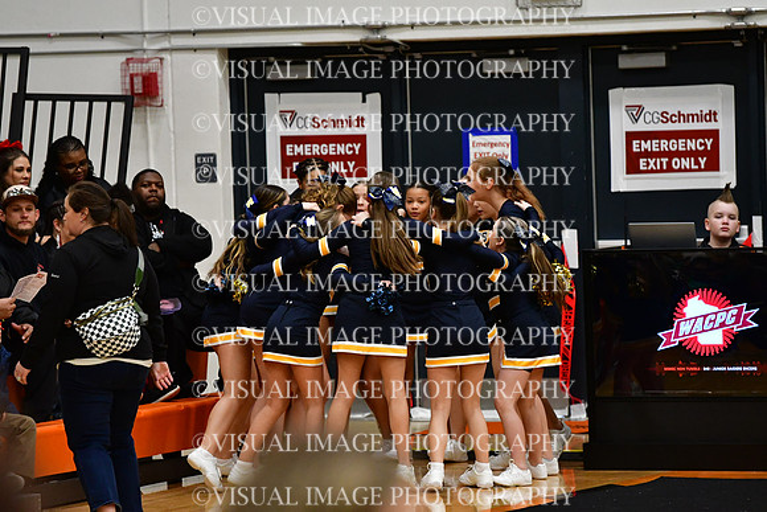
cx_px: 384
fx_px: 5434
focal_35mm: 255
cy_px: 256
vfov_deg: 5.4
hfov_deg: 8.1
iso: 4000
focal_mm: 170
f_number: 2.8
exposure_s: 1/800
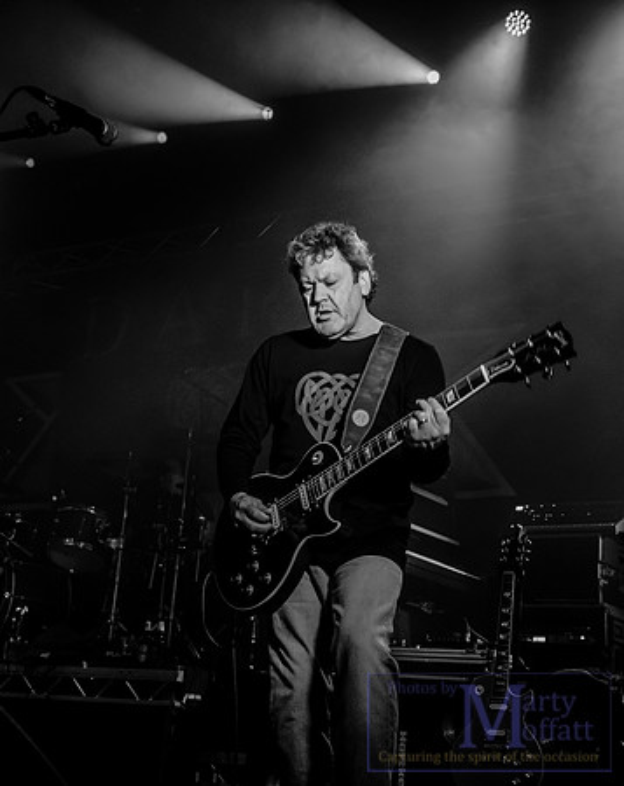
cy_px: 391
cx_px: 291
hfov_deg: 33.5
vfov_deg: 41.6
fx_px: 1036
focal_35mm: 45
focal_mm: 17
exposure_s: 1/125
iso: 320
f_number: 2.8
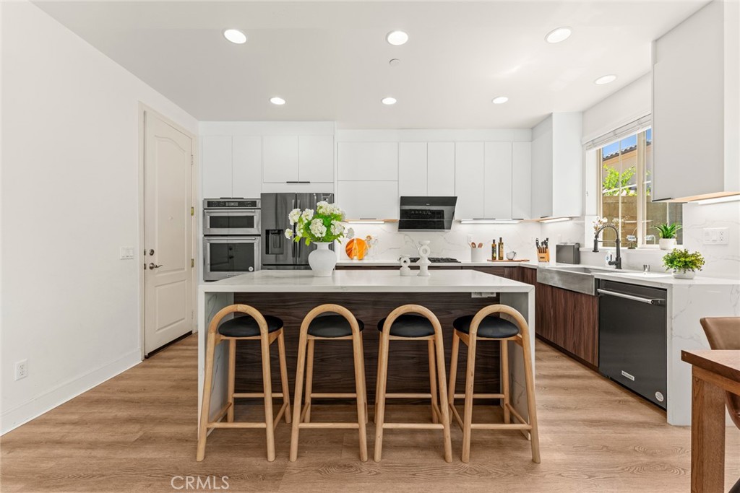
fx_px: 288
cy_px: 246
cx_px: 370
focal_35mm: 14
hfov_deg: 104.2
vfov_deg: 81.2
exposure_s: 1/15
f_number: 6.3
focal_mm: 14
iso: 250
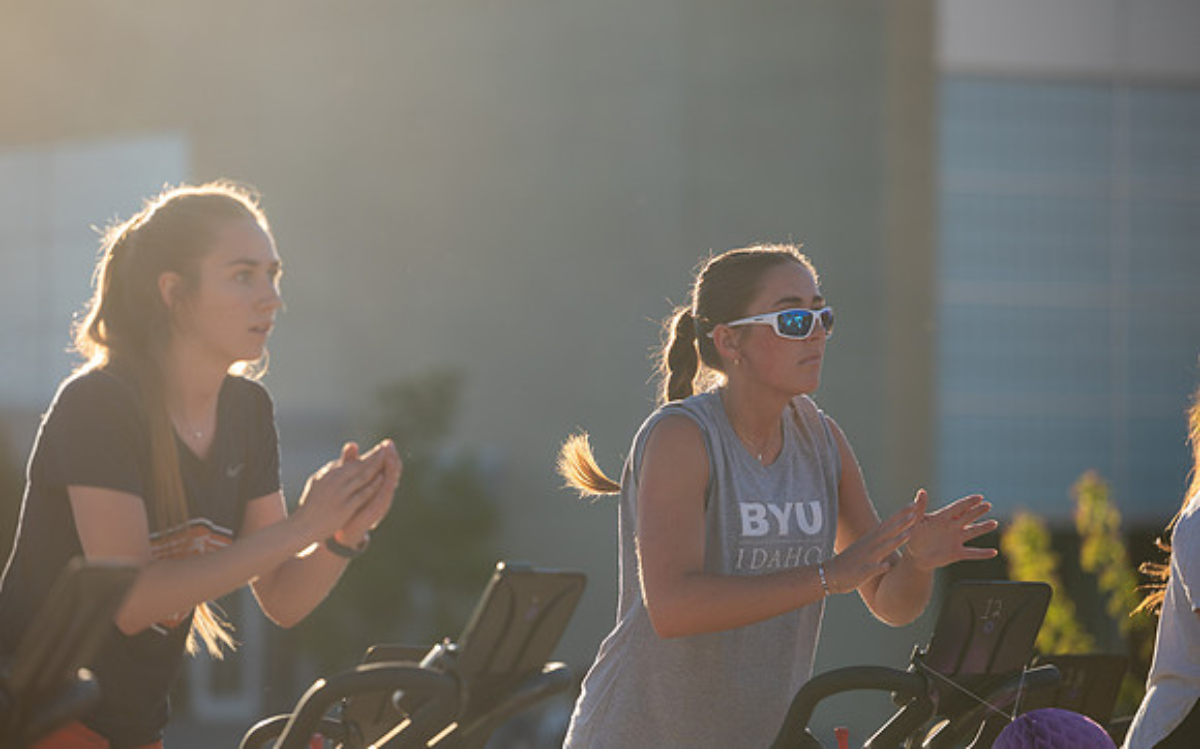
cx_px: 600
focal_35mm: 168
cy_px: 334
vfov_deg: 7.8
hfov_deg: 12.5
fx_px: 5490
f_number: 3.2
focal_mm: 150
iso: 250
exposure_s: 1/1600
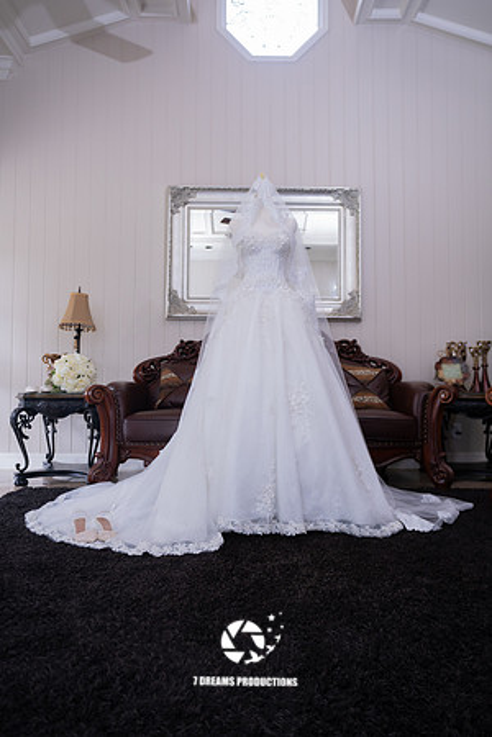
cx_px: 246
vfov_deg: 73.7
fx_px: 492
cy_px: 368
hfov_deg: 53.1
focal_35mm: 24
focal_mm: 24
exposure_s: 1/125
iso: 1000
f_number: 2.8
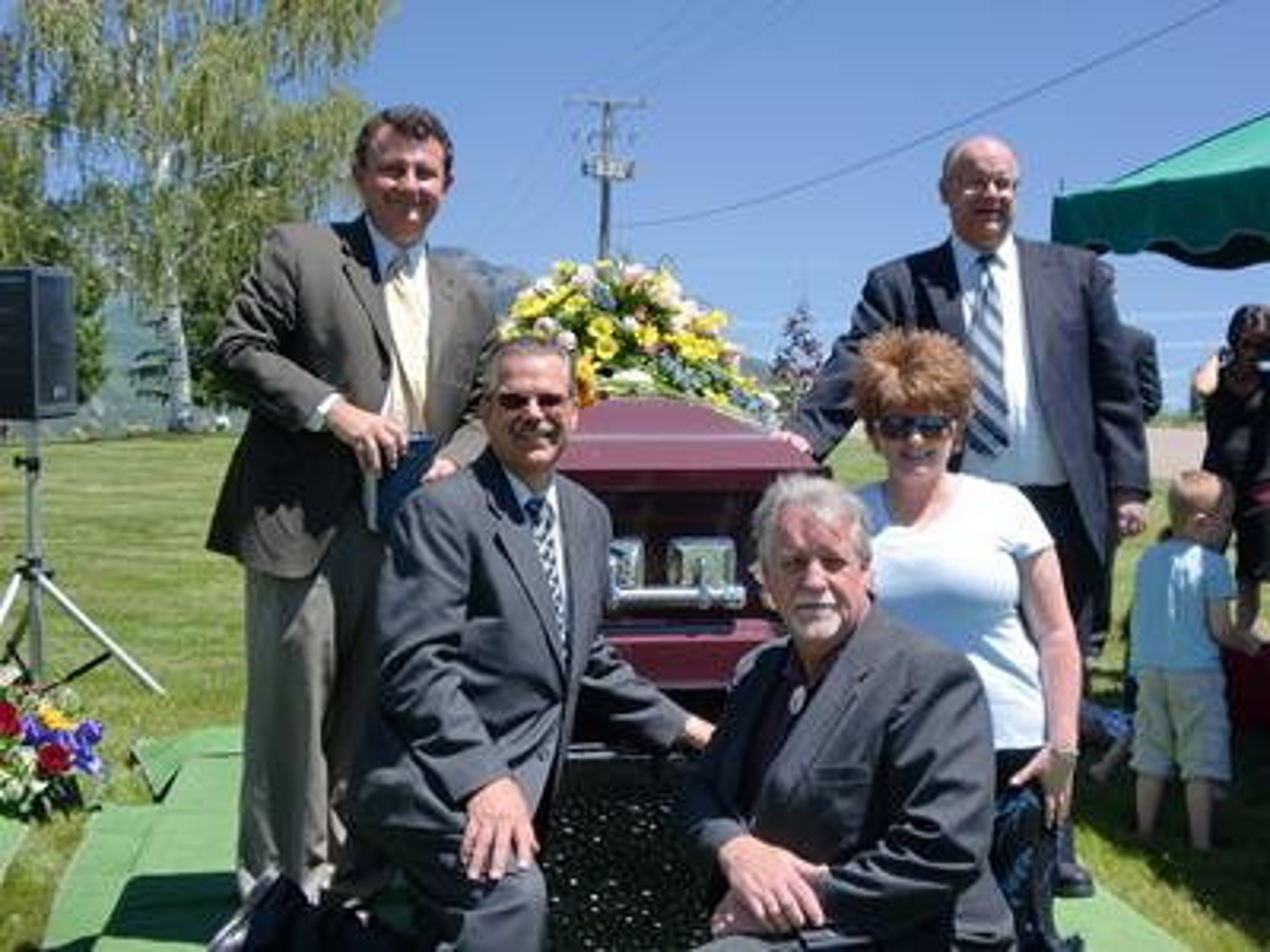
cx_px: 635
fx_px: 2201
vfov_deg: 24.4
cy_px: 476
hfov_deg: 32.2
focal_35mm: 60
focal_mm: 10.4
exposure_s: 1/640
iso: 64
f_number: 4
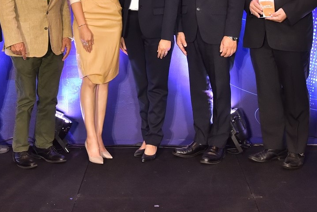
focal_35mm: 75
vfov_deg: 17.8
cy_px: 7
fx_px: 661
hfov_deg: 27.0
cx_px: 158
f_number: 4
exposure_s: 1/125
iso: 1000
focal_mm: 31
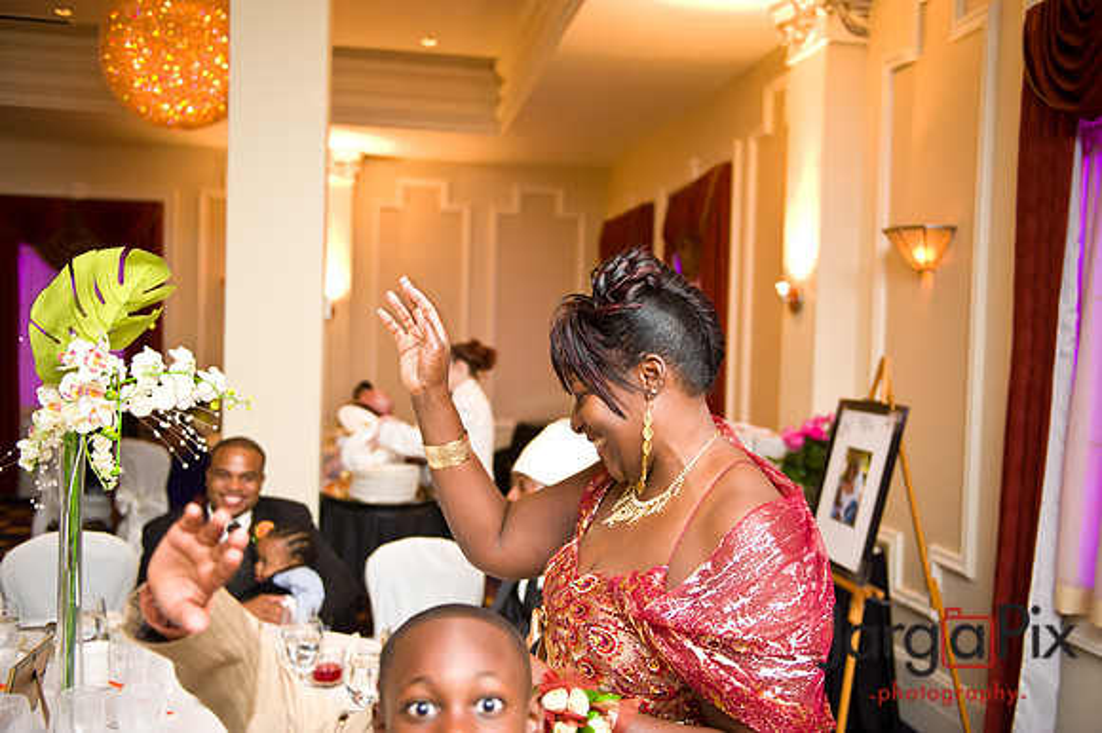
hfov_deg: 58.7
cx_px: 551
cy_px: 366
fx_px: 979
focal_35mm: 32
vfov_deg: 41.1
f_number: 2.8
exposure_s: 1/50
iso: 1600
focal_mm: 32
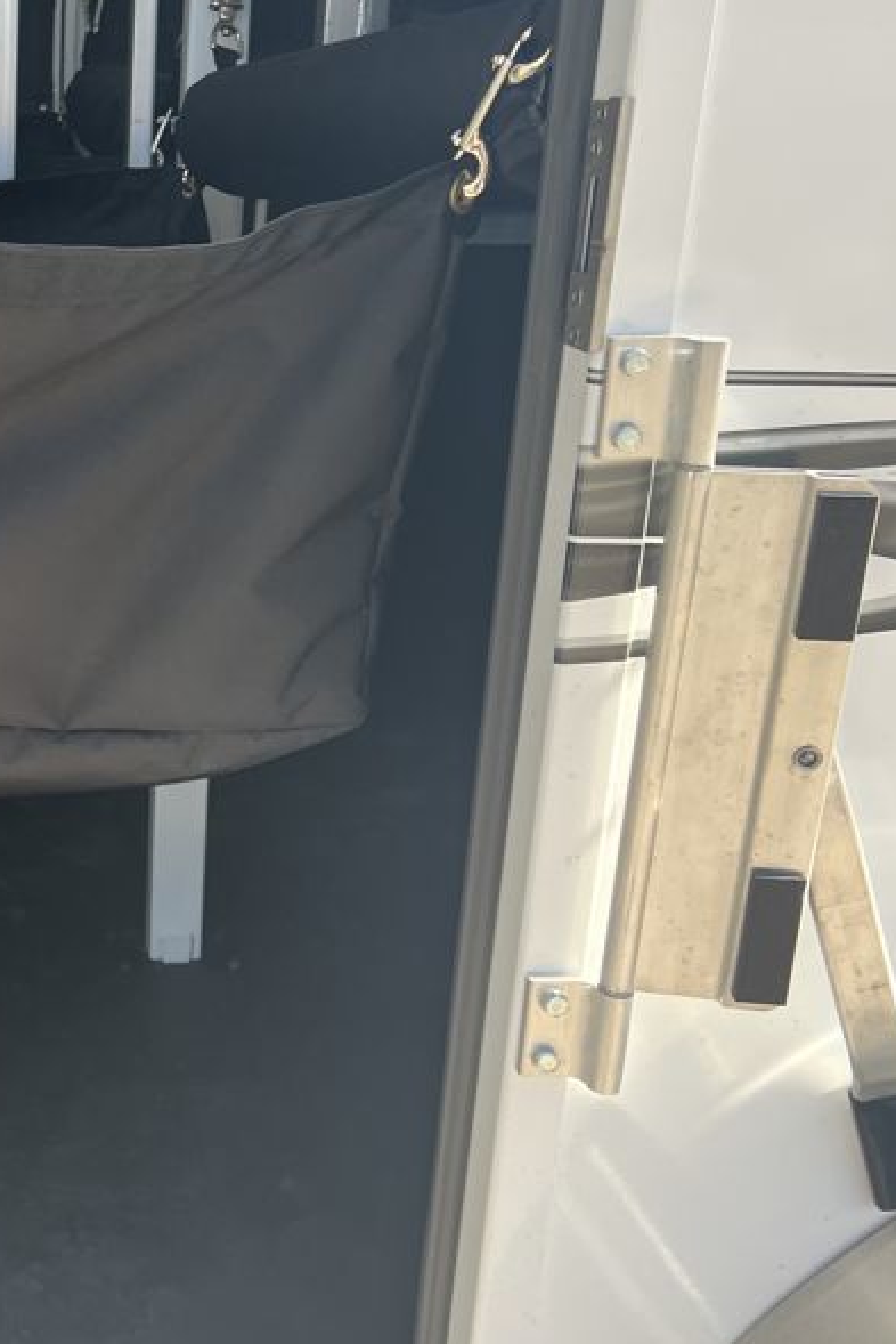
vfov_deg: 41.9
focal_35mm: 47
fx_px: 1753
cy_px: 637
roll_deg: +1.4
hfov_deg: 25.7
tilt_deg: -16.0
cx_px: -176
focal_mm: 5.7
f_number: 1.5
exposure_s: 1/646
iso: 50
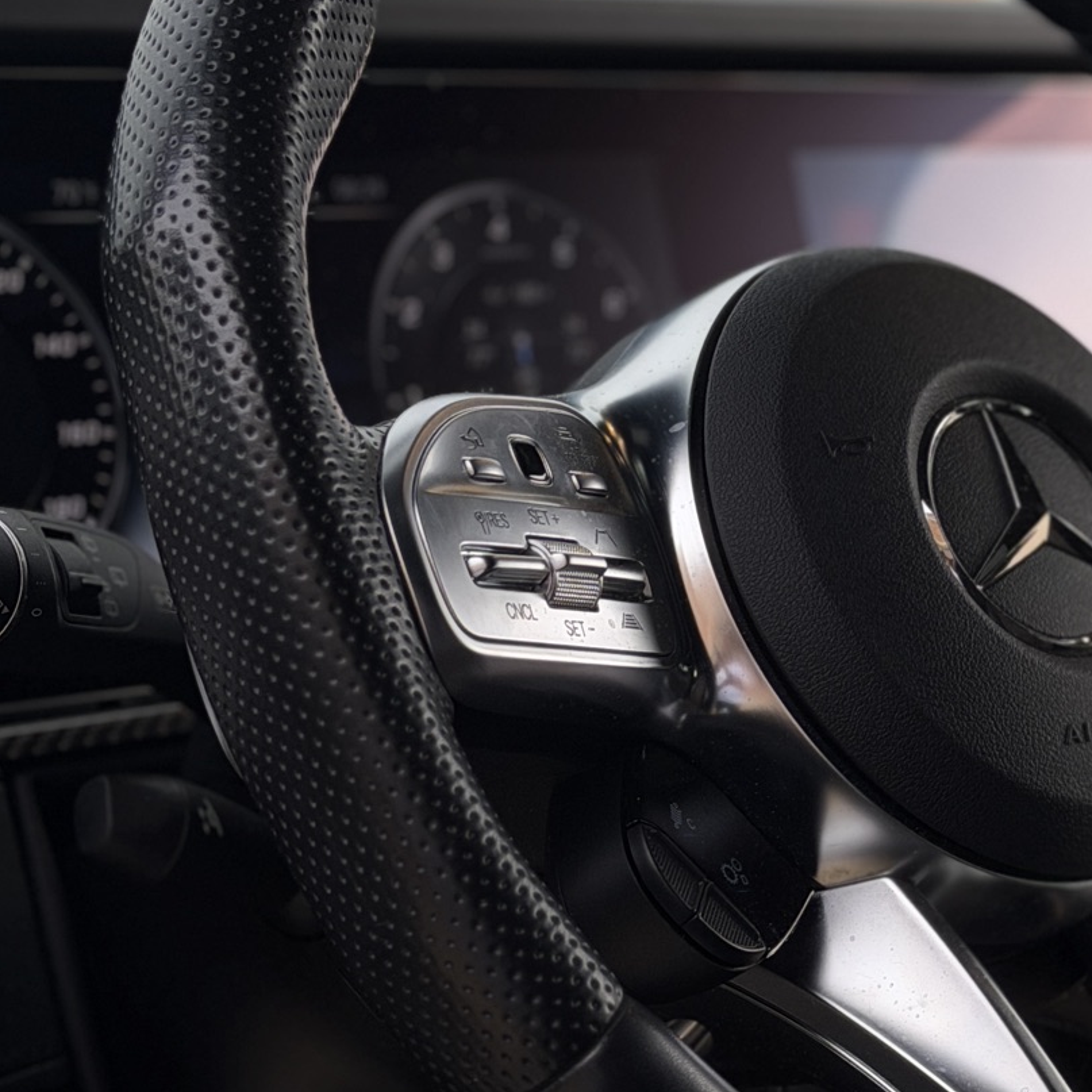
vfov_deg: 16.6
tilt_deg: -7.5
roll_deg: -1.3
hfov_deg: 16.4
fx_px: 3747
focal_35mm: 105
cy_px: 489
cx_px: 926
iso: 80
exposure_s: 1/747
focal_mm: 6.76
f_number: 1.78
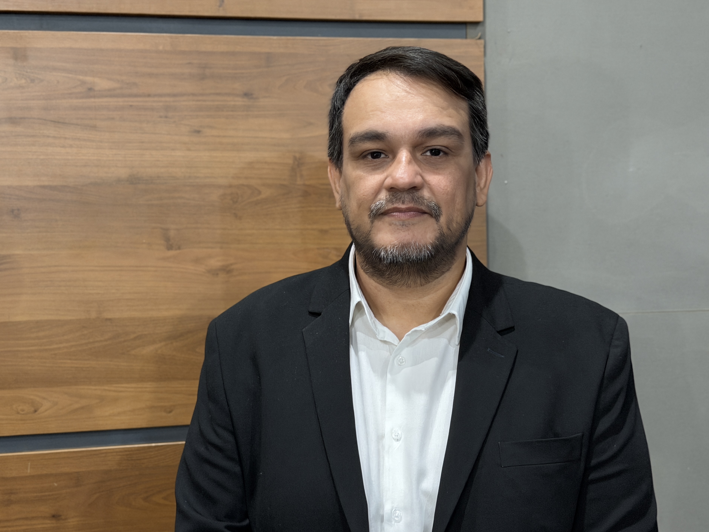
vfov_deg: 28.6
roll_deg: +0.3
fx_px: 1045
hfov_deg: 37.5
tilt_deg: -2.2
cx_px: 372
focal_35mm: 51
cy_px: 282
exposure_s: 1/30
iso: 640
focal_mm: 6.76
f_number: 1.78
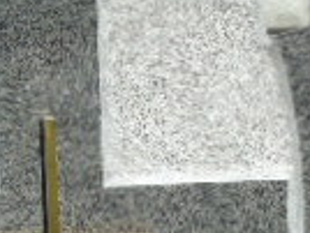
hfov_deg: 4.4
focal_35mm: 448
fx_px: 4019
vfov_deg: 3.3
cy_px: 533
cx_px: 352
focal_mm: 17
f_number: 4.3
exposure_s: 1/500
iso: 80
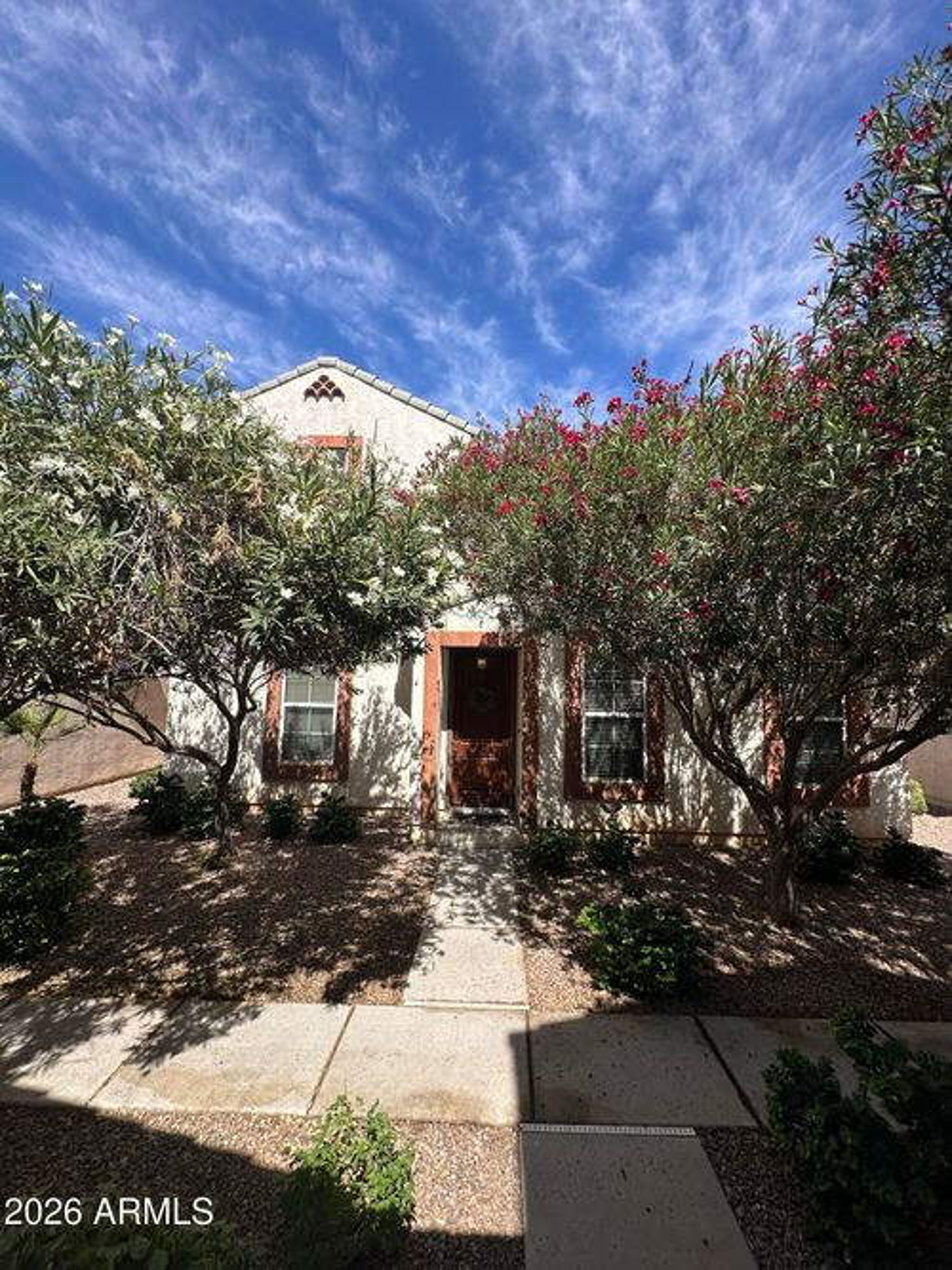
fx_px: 514
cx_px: 476
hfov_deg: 85.7
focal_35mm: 14
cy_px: 635
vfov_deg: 102.1
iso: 40
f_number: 2.2
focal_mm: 2.22
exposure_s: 1/1092
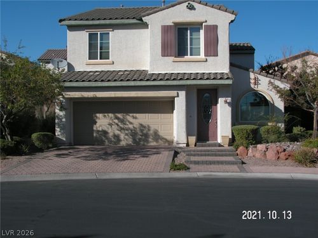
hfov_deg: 42.9
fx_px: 404
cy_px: 119
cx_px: 159
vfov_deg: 32.9
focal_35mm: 44
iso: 50
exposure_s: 1/800
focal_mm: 7.4
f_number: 3.2
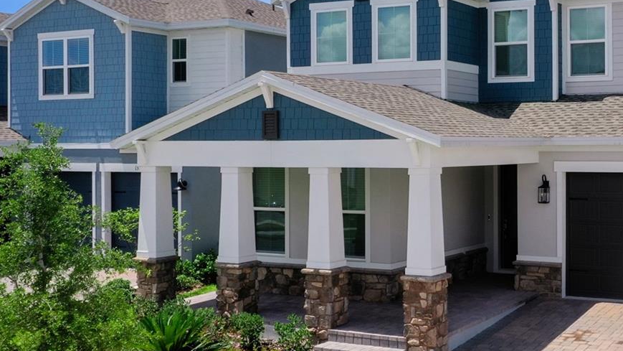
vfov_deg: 22.2
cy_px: 137
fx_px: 892
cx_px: 505
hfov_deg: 37.1
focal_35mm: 54
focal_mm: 10.3
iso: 100
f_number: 11
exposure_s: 1/160
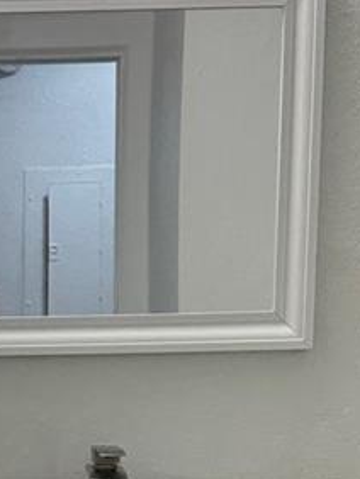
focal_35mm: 102
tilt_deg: -10.8
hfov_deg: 14.2
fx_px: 1412
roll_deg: -0.5
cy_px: 554
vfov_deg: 18.4
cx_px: -36
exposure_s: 1/158
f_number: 1.78
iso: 100
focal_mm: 6.86
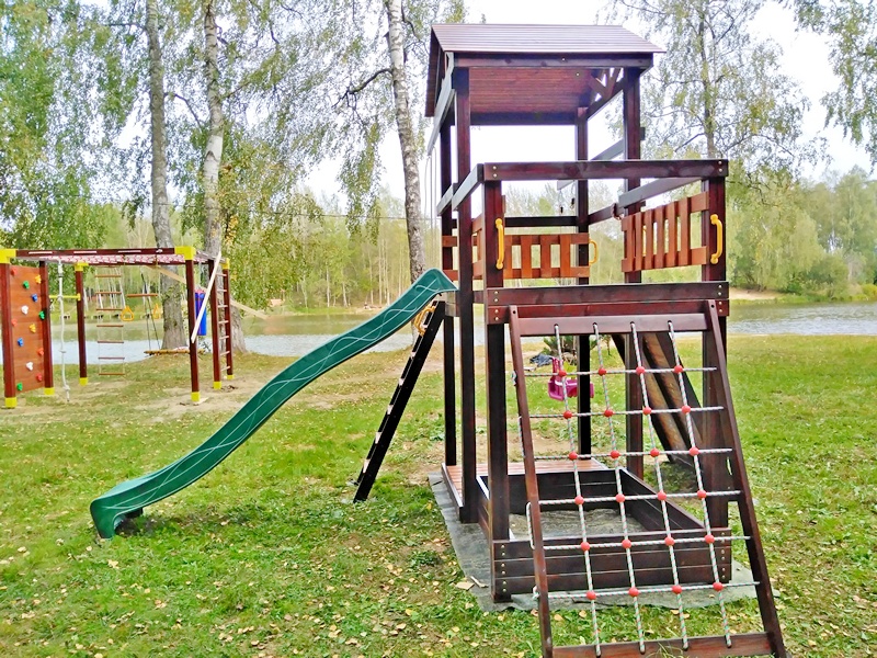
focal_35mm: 26
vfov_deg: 53.1
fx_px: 659
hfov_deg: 67.3
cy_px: 329
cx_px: 438
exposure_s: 1/692
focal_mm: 3.63
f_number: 1.8
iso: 100
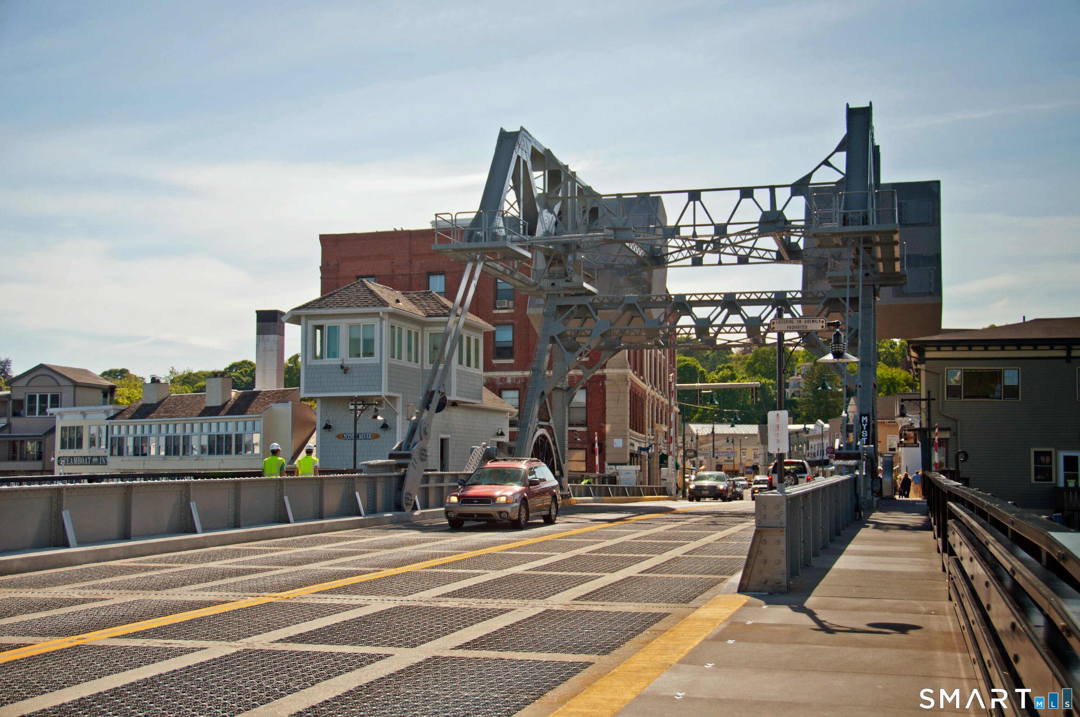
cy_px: 358
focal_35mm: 44
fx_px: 1303
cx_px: 540
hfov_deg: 45.0
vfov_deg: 30.8
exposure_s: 1/1600
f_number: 4
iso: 200
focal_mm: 29
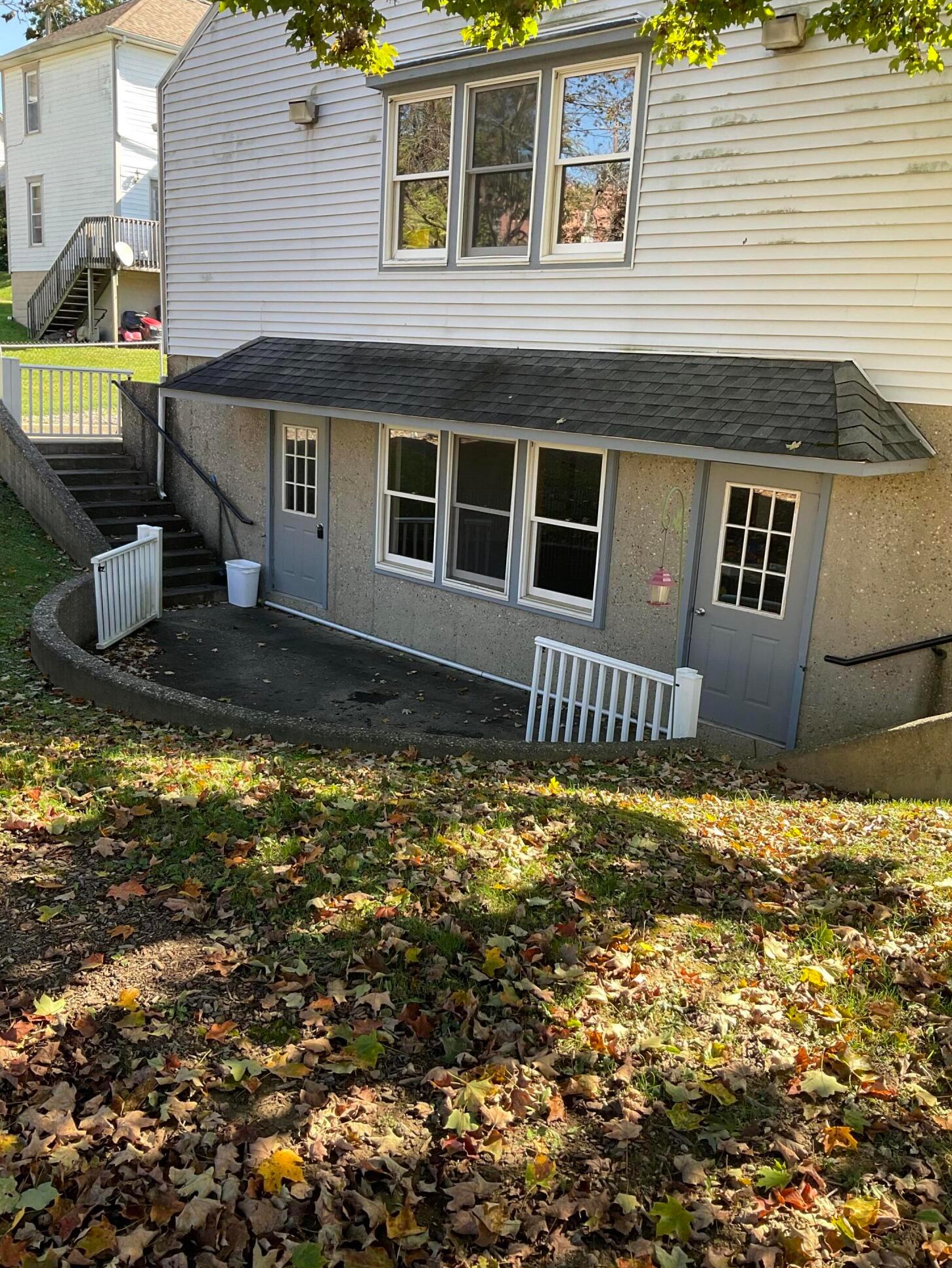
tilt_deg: -13.6
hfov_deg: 46.8
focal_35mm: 30
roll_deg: -3.7
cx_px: 471
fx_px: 1100
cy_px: 634
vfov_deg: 60.0
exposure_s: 1/155
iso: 16
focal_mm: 3
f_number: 1.8
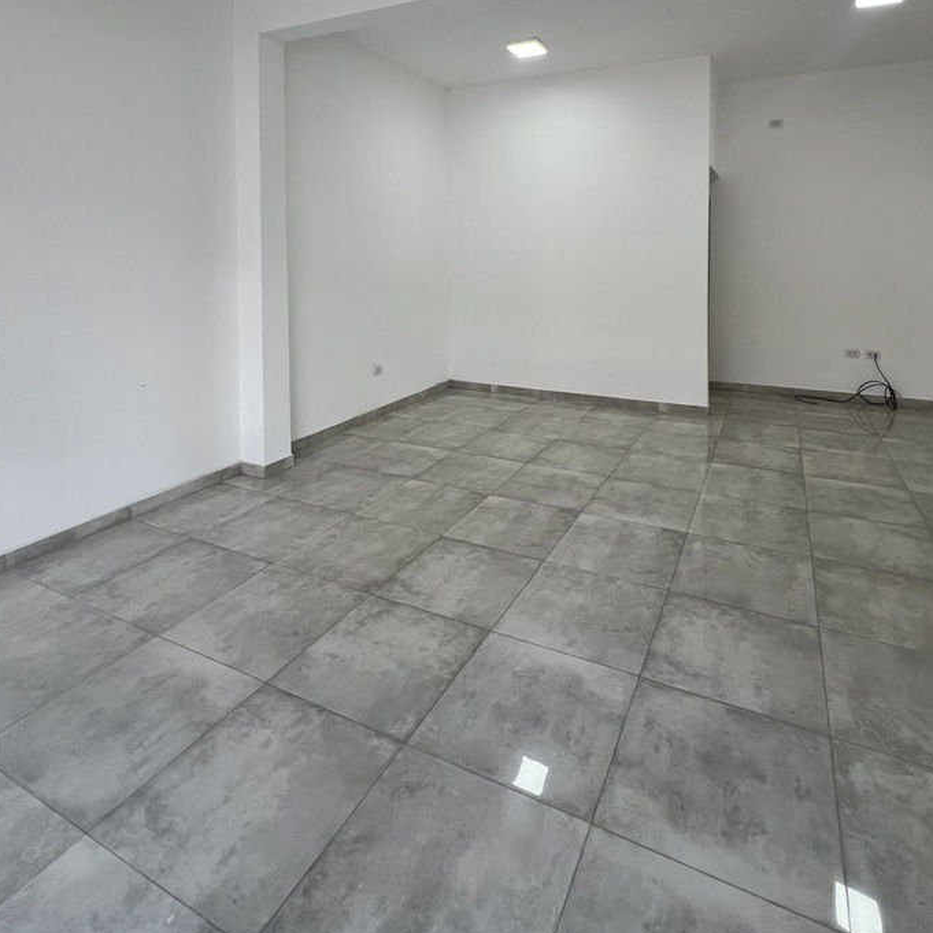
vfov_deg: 76.9
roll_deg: +0.7
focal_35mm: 18
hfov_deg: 80.6
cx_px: 499
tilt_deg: -3.2
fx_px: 549
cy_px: 279
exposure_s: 1/99
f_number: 1.8
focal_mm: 1.57
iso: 40
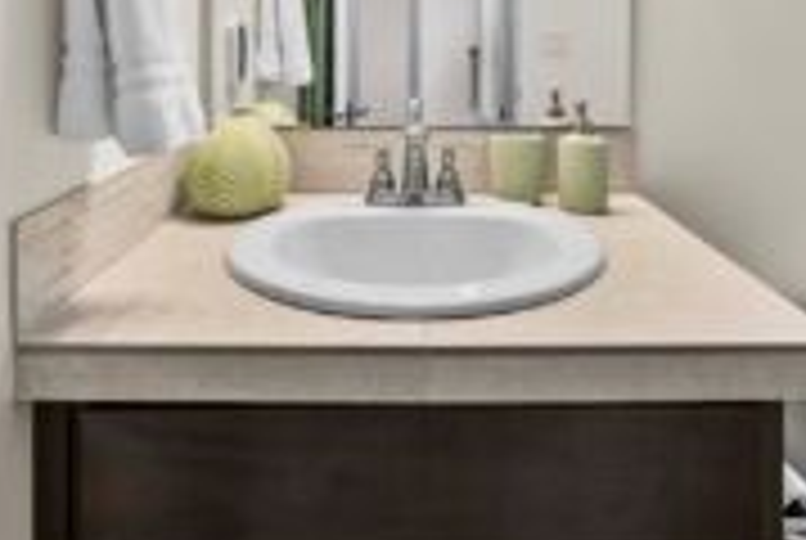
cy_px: 52
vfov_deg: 41.5
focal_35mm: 29
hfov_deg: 63.6
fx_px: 650
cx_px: 414
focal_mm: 13
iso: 1000
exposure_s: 1/25
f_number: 7.1
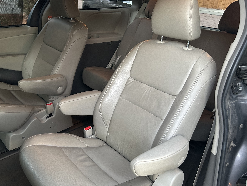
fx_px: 235
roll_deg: -1.2
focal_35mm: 33
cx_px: 94
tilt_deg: -24.4
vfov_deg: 42.9
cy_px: 92
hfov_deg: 54.8
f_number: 1.5
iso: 400
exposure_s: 1/60
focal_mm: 5.7
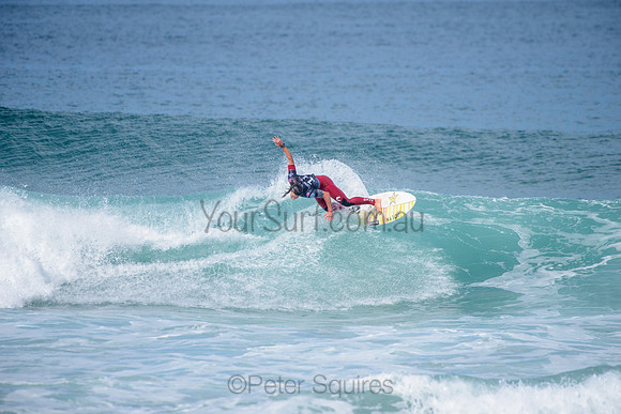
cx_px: 310
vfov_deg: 2.8
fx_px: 8627
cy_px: 207
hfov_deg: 4.1
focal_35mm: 500
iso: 250
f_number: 6.3
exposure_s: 1/2500
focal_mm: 500
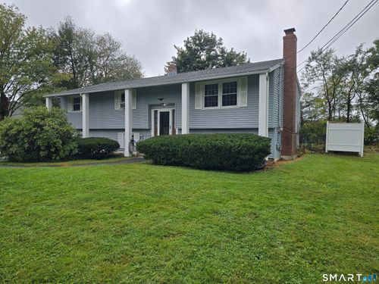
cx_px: 190
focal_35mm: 23
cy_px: 142
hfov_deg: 73.9
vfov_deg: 58.9
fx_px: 252
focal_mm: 6.3
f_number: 1.7
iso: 12
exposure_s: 1/1058
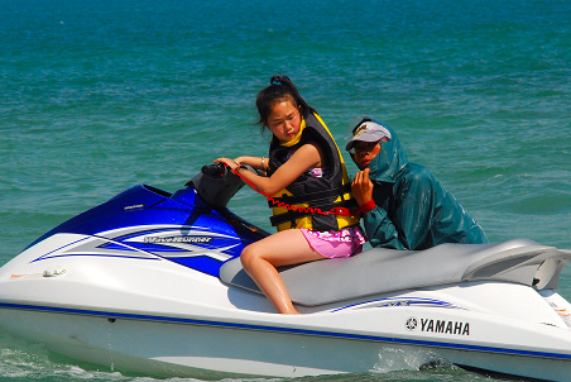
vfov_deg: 4.5
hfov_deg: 6.8
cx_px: 302
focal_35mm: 305
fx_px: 4837
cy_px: 237
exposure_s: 1/350
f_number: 16
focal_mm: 135
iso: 320
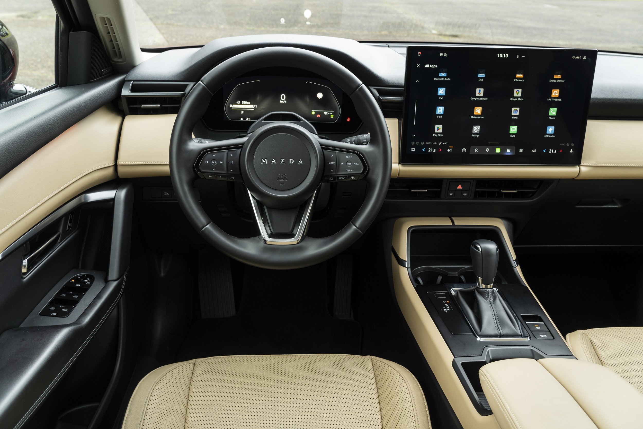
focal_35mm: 30
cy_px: 214
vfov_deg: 43.6
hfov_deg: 61.9
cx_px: 322
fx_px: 536
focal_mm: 30
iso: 50
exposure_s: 1/2.5
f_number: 8
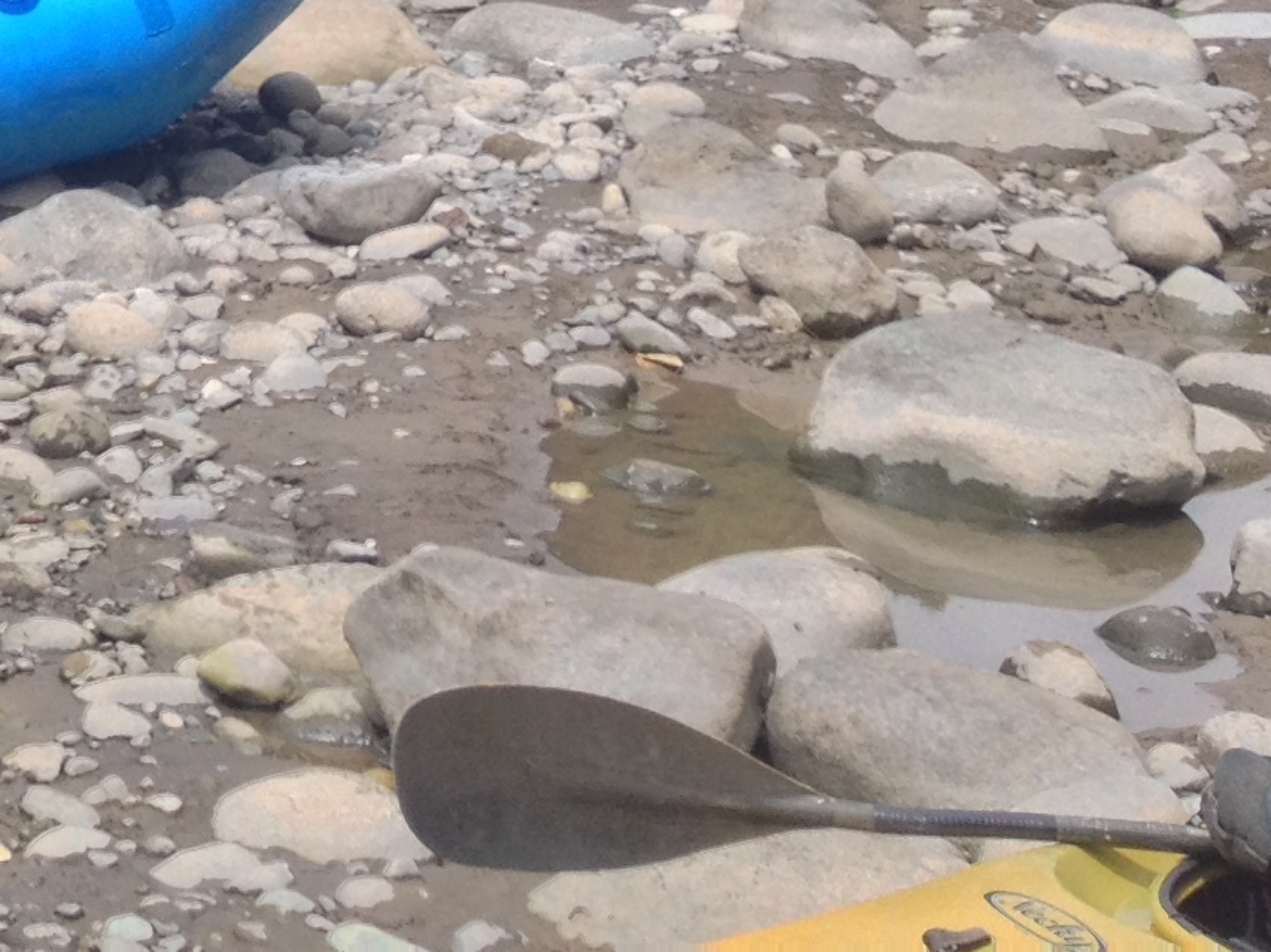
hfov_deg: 13.8
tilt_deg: -1.9
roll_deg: -0.4
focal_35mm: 134
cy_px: -866
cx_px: -684
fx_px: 4918
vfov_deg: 10.3
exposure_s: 1/726
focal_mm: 4.28
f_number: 2.4
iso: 50
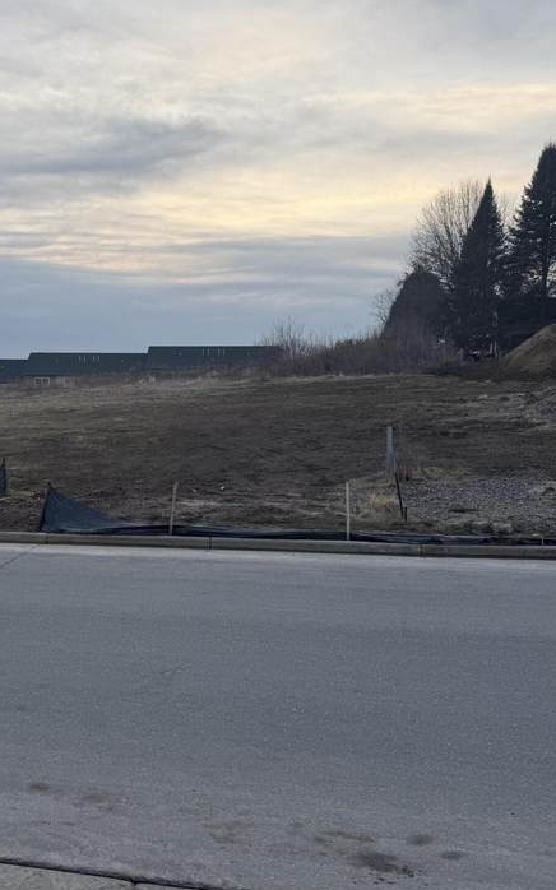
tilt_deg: -3.2
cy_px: 468
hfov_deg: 35.0
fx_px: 849
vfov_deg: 55.3
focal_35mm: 35
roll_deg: -0.4
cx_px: 101
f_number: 1.78
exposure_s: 1/234
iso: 64
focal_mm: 6.76
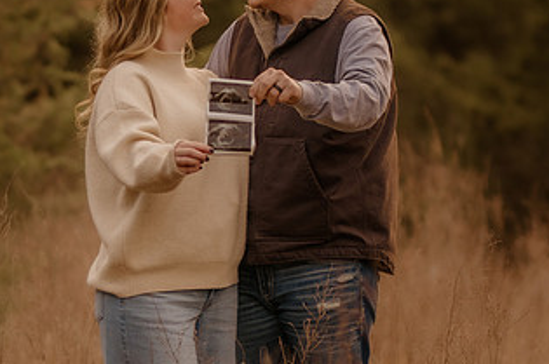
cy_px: 212
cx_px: 115
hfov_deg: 8.8
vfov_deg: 5.9
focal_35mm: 234
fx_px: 3563
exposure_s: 1/1250
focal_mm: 85
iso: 320
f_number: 1.4
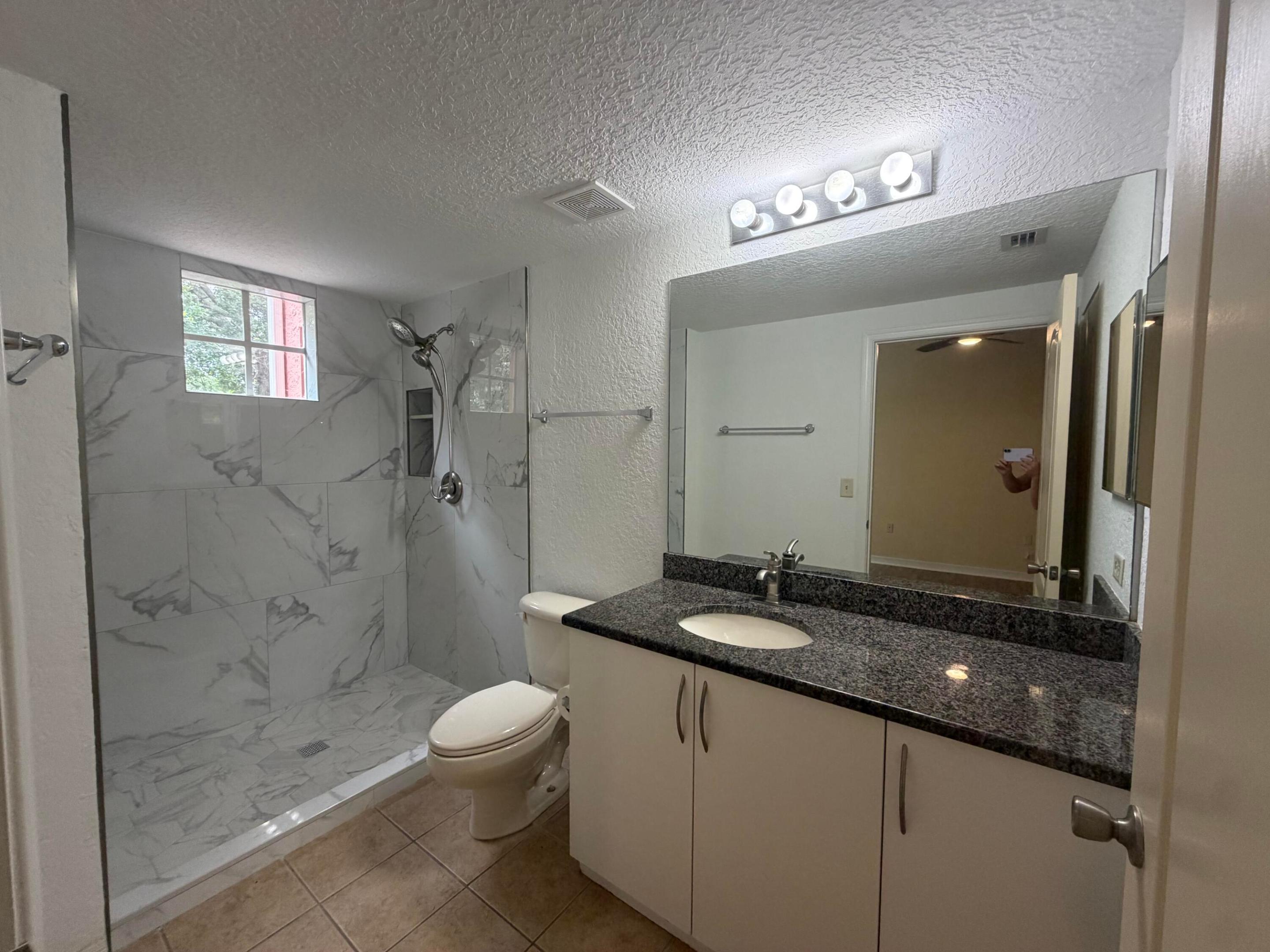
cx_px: 635
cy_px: 476
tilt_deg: -3.0
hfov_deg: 102.1
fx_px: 514
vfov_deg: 85.7
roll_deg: +0.0
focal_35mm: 14
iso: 200
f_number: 2.2
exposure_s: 1/121
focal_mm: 2.22
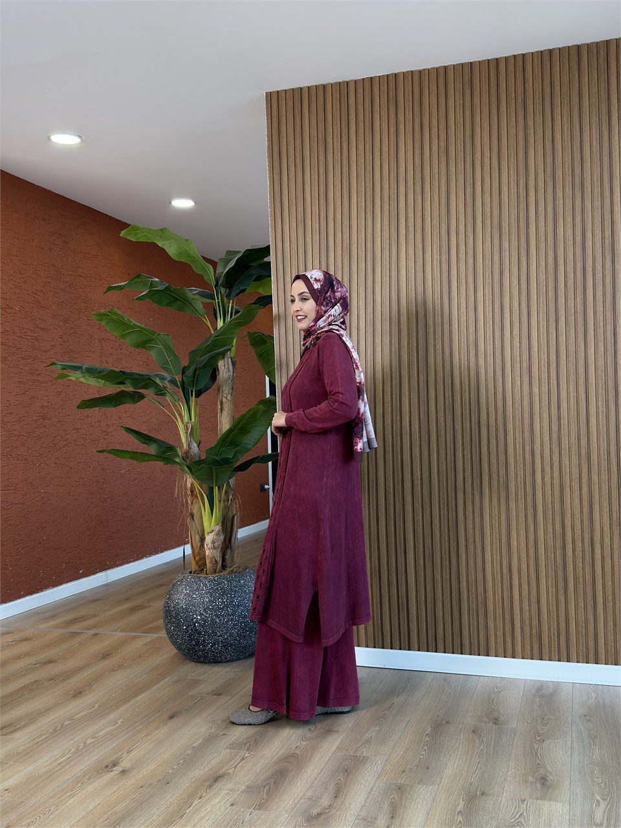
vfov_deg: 52.6
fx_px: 837
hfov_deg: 40.7
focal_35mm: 35
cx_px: 310
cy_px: 414
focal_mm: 6.76
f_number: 1.78
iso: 200
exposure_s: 1/144
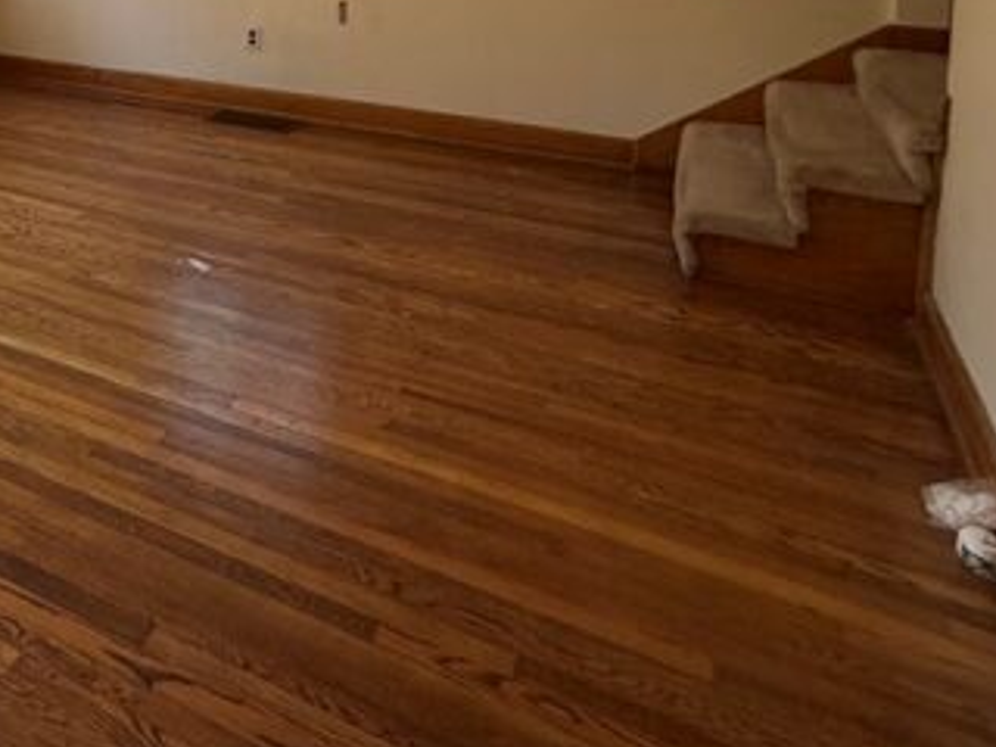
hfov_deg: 43.7
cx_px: -34
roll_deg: +0.9
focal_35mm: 35
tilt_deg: -5.6
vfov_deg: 35.5
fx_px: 1007
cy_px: -53
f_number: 2.2
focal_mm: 2.22
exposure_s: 1/121
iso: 80
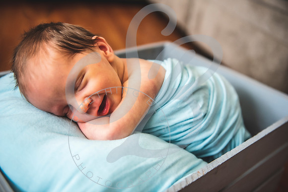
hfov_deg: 48.4
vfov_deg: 33.4
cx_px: 144
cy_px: 96
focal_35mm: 40
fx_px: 320
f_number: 2.8
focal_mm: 40
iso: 1000
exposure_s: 1/125
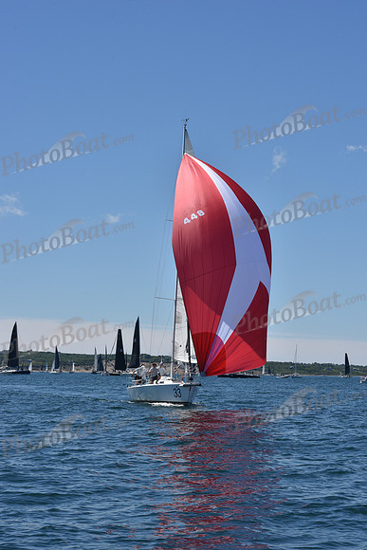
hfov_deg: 17.5
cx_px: 184
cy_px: 275
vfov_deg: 26.0
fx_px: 1192
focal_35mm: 78
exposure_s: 1/800
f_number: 11
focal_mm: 78
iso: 250
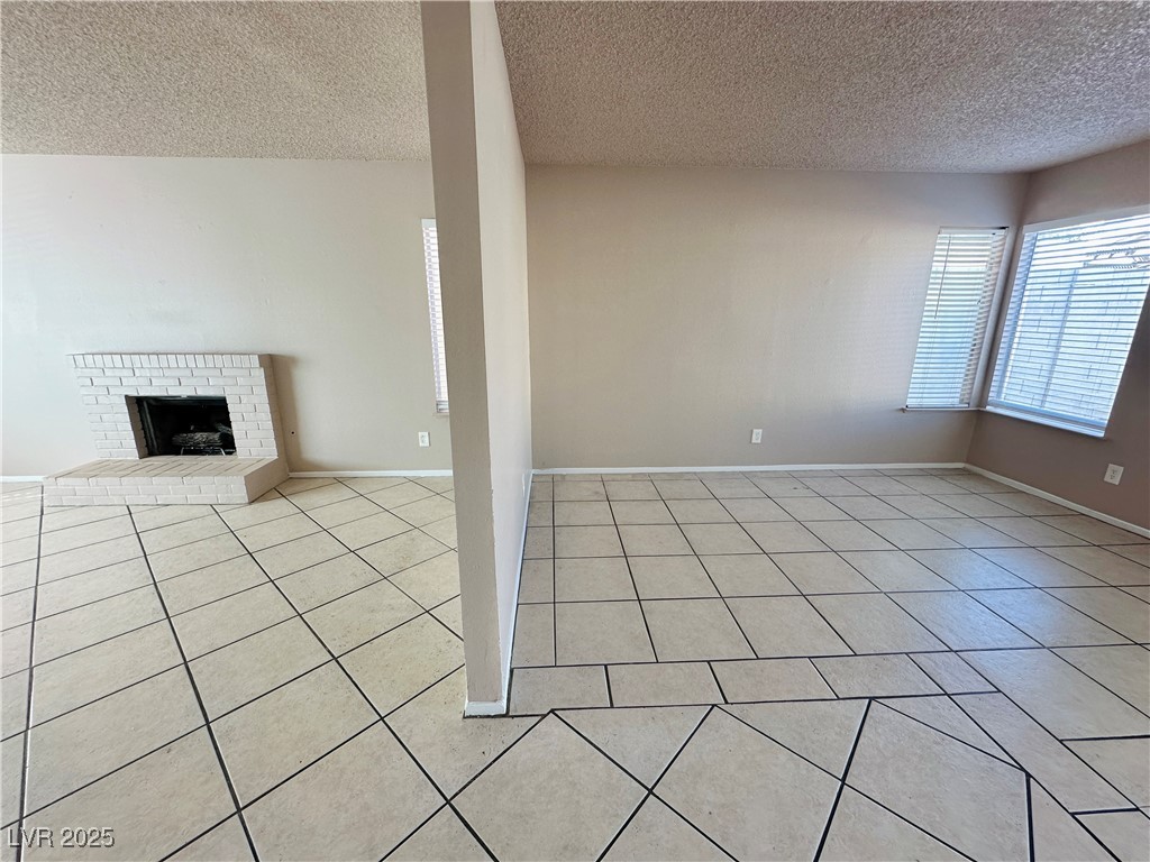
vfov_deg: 85.7
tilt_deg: -14.9
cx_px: 575
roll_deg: -0.1
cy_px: 431
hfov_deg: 102.1
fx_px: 465
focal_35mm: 14
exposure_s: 1/120
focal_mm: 2.22
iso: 160
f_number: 2.2
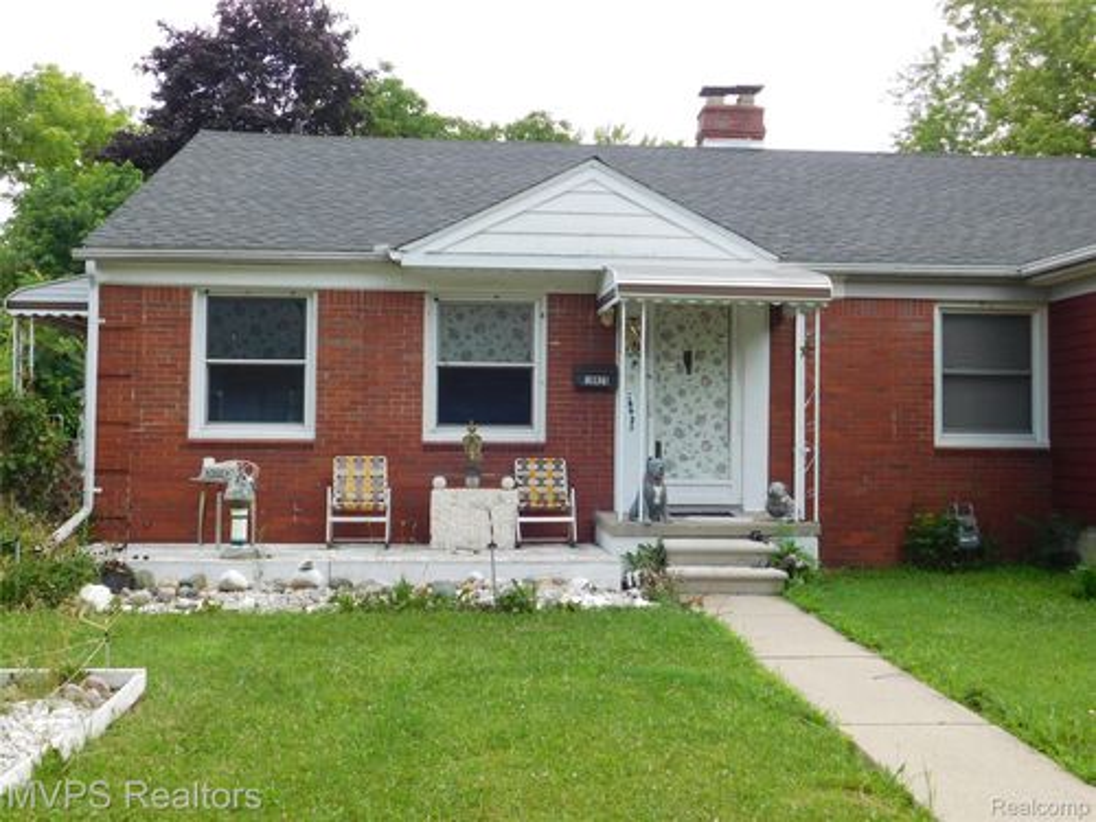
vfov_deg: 39.7
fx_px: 1140
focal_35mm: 36
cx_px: 548
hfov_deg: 51.4
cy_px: 411
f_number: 3.5
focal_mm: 6.3
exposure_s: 1/400
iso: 125
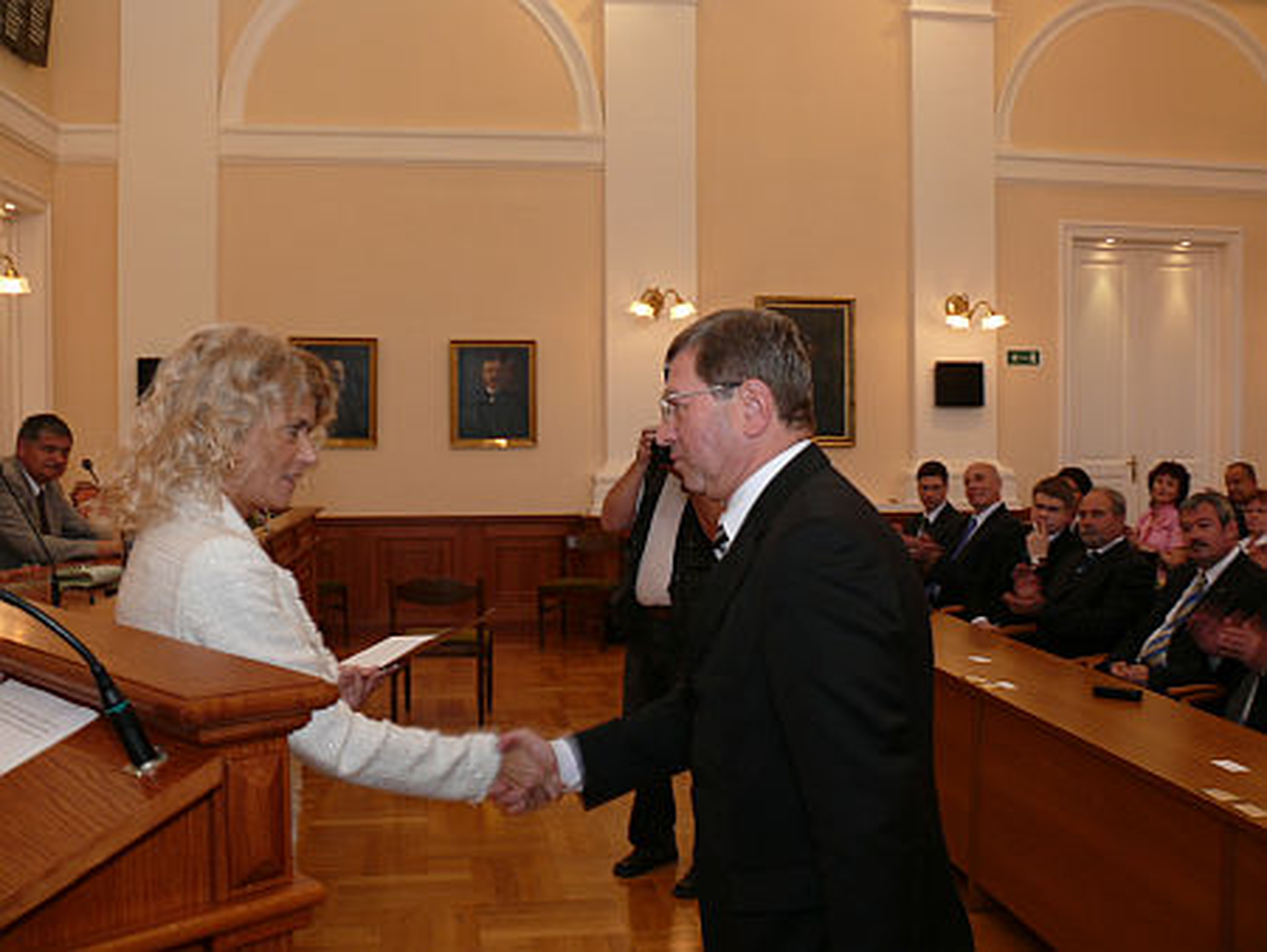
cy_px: 476
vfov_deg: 40.7
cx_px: 634
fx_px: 1282
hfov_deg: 52.6
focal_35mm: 35
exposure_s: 1/30
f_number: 4
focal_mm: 7.4
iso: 100
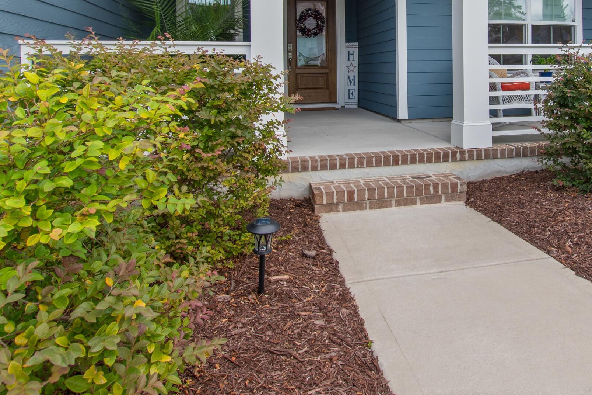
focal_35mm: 28
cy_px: 73
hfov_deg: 63.7
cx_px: 397
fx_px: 460
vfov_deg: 43.9
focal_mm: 10
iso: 100
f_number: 6.3
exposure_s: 1/160
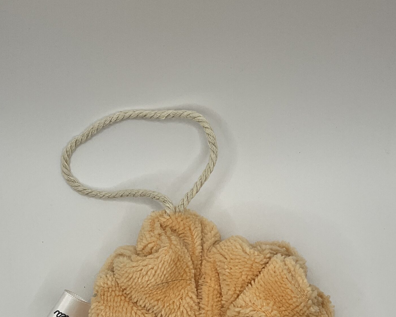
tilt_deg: -84.4
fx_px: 609
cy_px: 287
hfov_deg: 36.0
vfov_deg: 28.0
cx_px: 217
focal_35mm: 52
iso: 25
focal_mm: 3
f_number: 1.8
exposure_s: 1/331
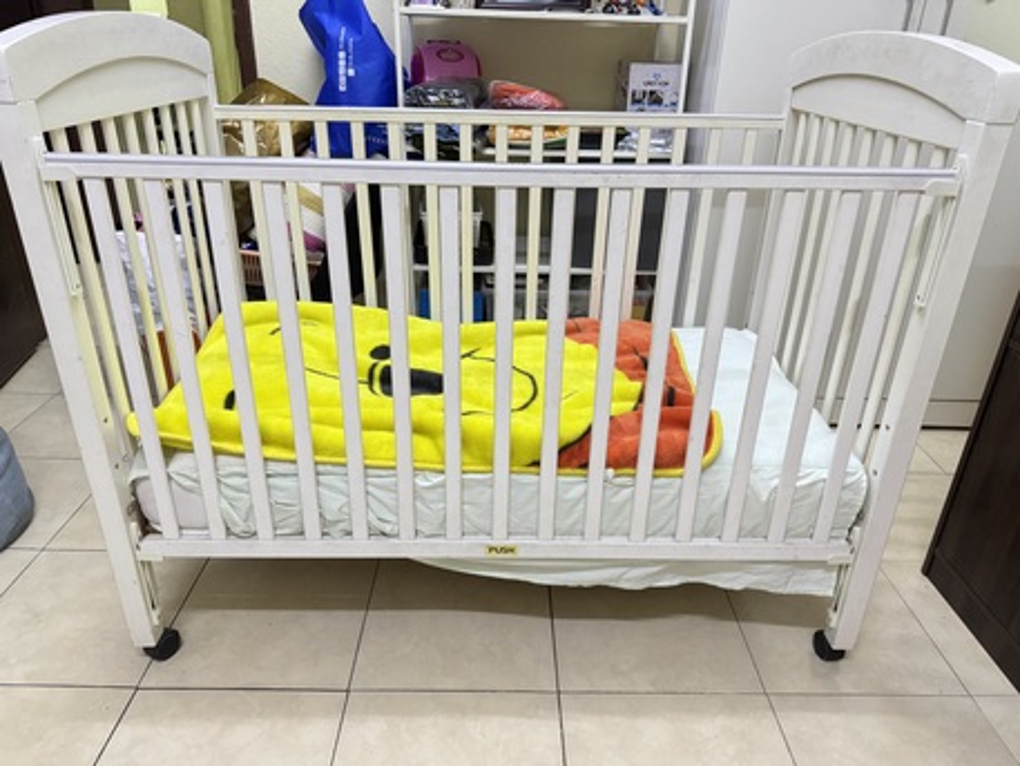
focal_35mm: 24
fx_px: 707
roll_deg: -2.1
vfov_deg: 56.8
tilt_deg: -25.8
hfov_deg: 71.6
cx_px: 510
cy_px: 383
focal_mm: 6.76
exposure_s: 1/60
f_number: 1.78
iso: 640
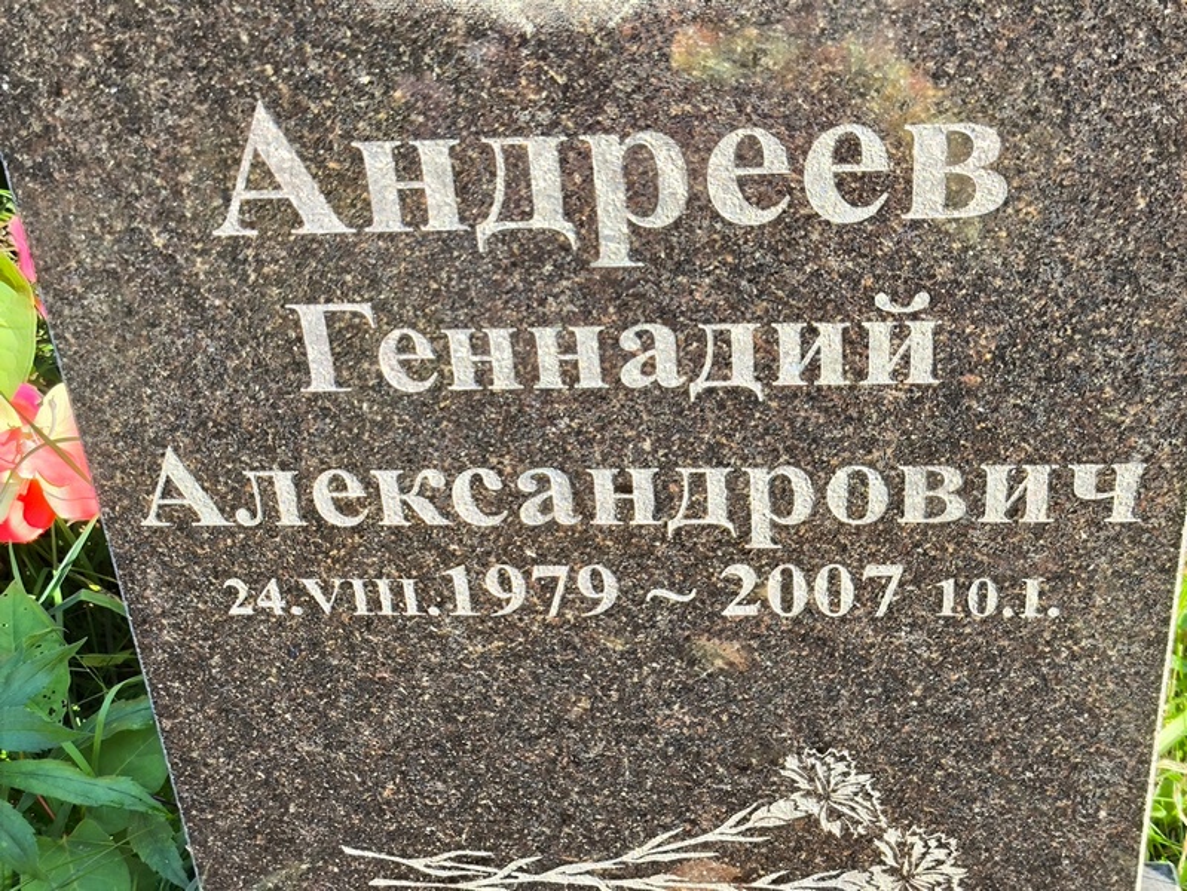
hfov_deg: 38.2
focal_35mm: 50
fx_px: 1715
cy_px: 446
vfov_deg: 29.1
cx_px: 594
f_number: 1.7
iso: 50
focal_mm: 4.71
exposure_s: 1/177
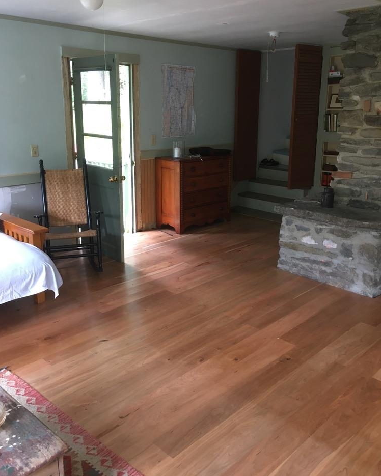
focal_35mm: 31
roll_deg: -0.5
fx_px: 437
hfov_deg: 47.1
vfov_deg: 57.1
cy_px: 217
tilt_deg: -15.4
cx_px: 186
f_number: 2.2
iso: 80
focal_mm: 4.15
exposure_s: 1/30
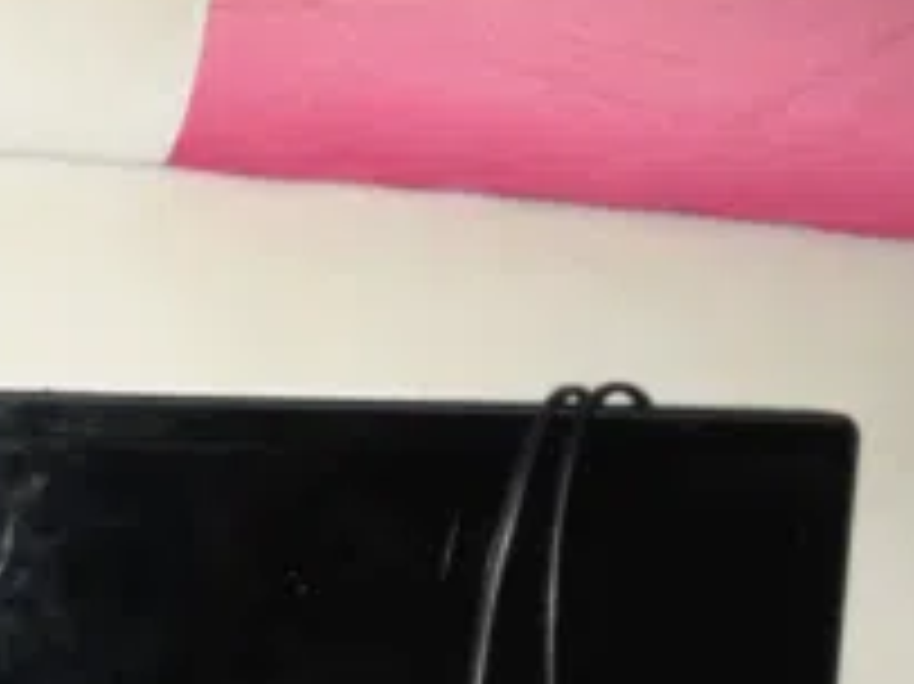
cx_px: 32
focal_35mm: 85
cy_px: 868
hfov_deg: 22.3
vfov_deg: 16.5
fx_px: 2243
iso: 500
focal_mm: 4
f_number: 1.8
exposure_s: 1/25
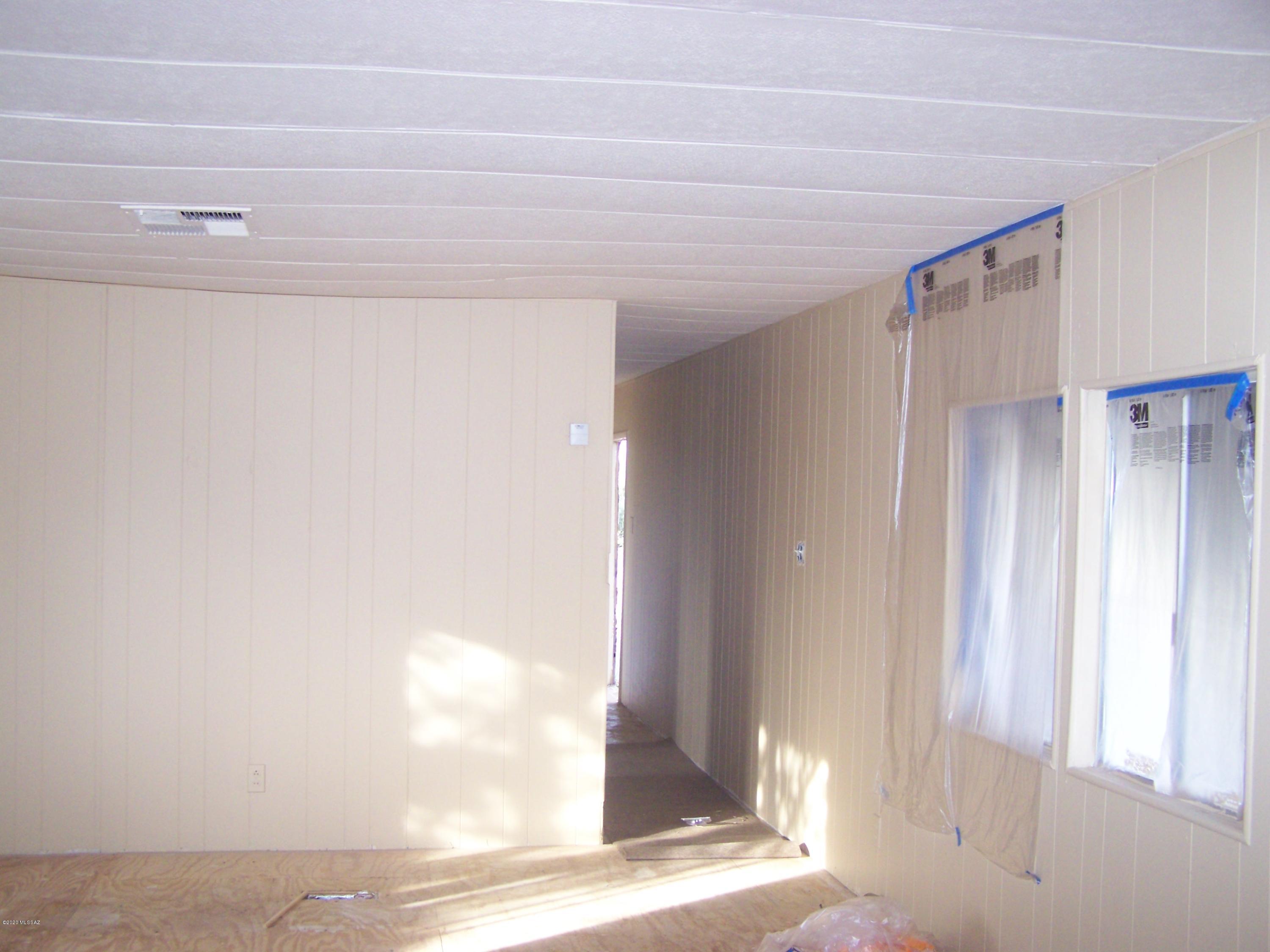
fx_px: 1394
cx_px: 635
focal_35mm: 38
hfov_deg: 49.0
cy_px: 476
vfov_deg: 37.7
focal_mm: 6.3
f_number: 2.8
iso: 160
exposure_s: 1/60
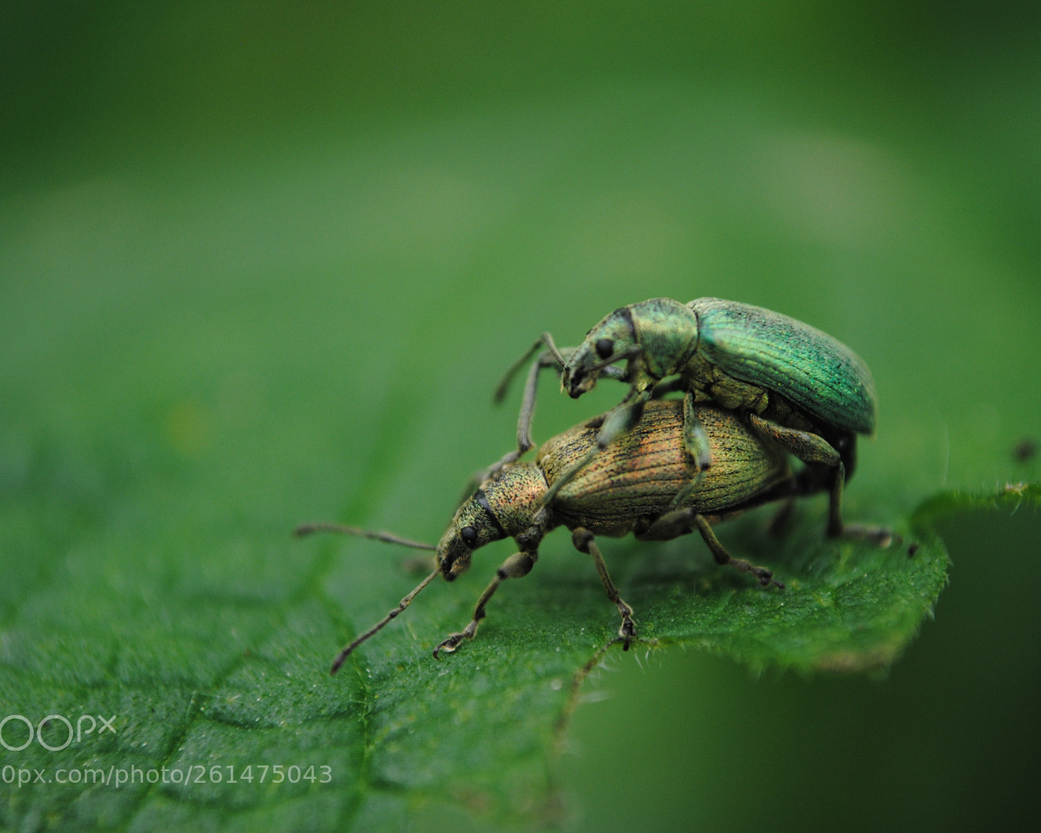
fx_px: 2883
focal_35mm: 94
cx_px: 550
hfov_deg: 20.5
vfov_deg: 16.4
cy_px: 416
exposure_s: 1/60
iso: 200
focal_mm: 55
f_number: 6.3
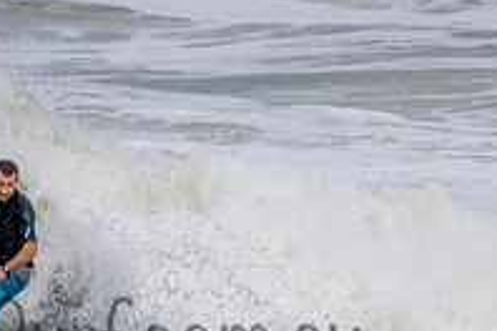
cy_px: 315
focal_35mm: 2349
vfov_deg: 0.6
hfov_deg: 0.9
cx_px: 95
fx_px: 32427
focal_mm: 800
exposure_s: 1/2000
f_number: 11
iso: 500
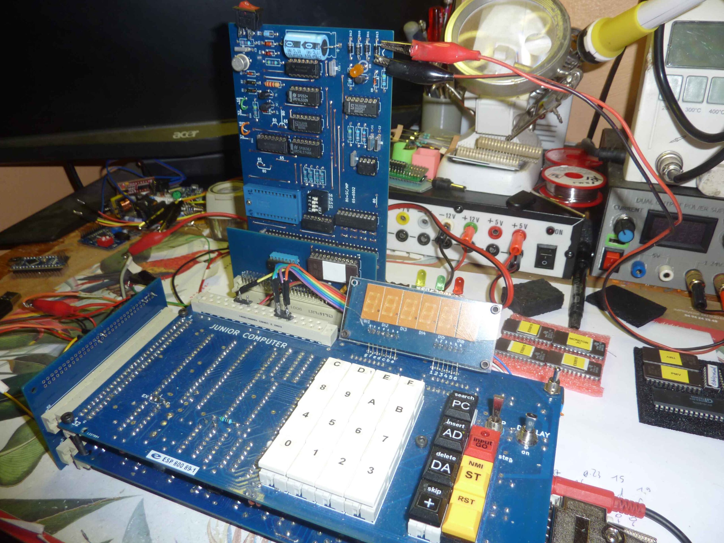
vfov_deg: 54.9
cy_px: 272
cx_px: 362
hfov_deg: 69.4
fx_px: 523
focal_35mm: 25
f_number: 3.3
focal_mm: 4.1
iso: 80
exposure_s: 1/30
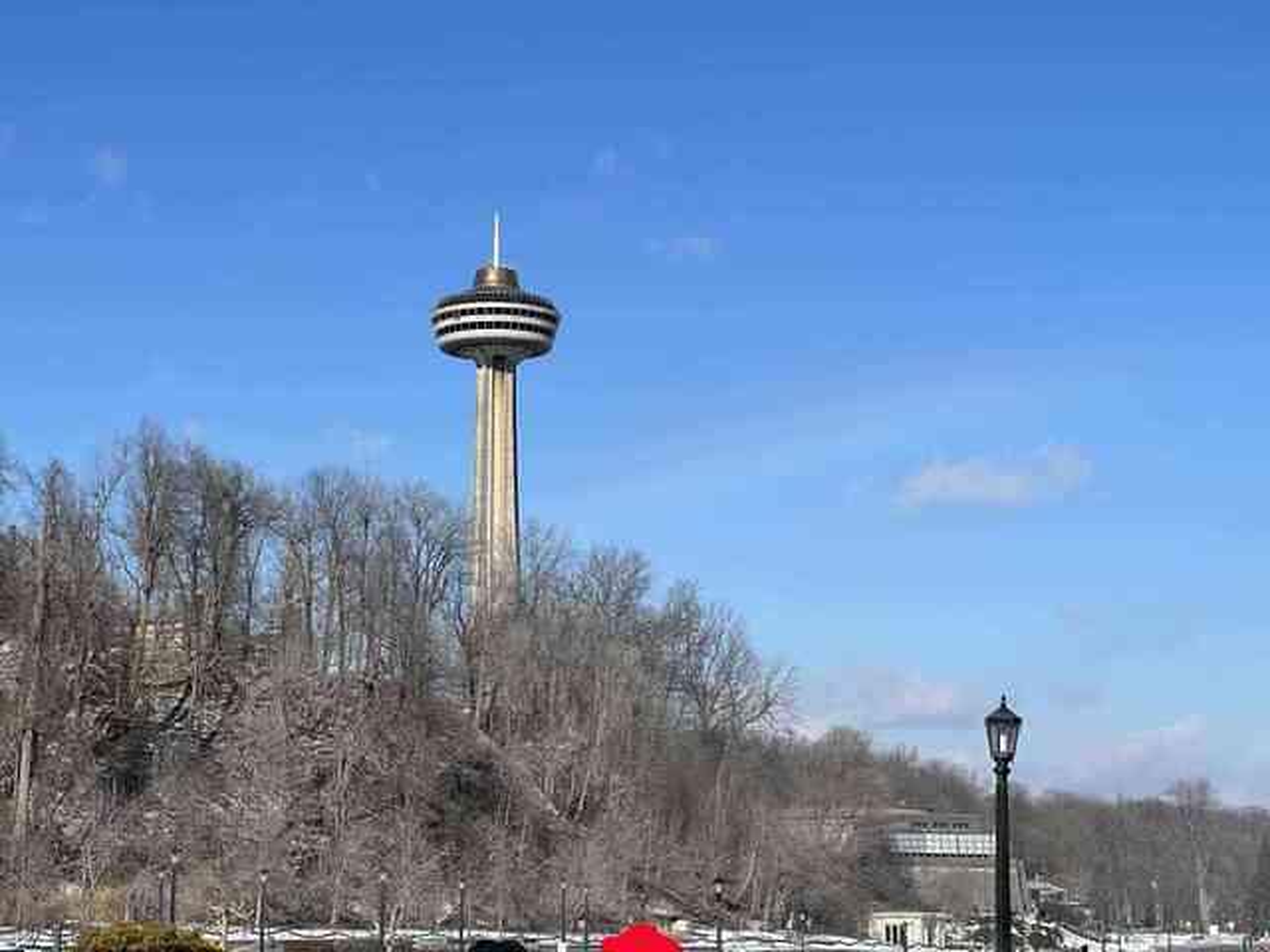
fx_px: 2825
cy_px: 476
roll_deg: -0.1
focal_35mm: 77
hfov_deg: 25.3
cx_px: 635
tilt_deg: +10.8
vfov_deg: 19.1
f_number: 2.8
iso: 32
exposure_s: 1/1393
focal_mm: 9
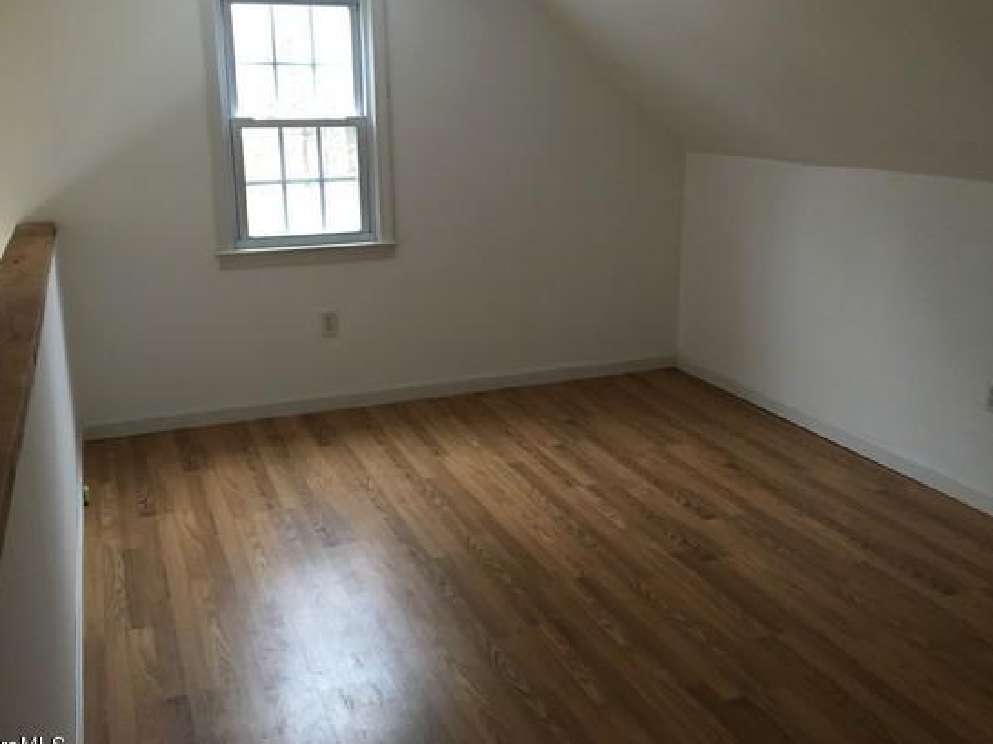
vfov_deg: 41.7
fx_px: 975
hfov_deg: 54.0
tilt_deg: -13.9
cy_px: 346
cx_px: 496
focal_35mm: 34
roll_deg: -0.1
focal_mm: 4.15
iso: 200
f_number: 2.2
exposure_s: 1/20
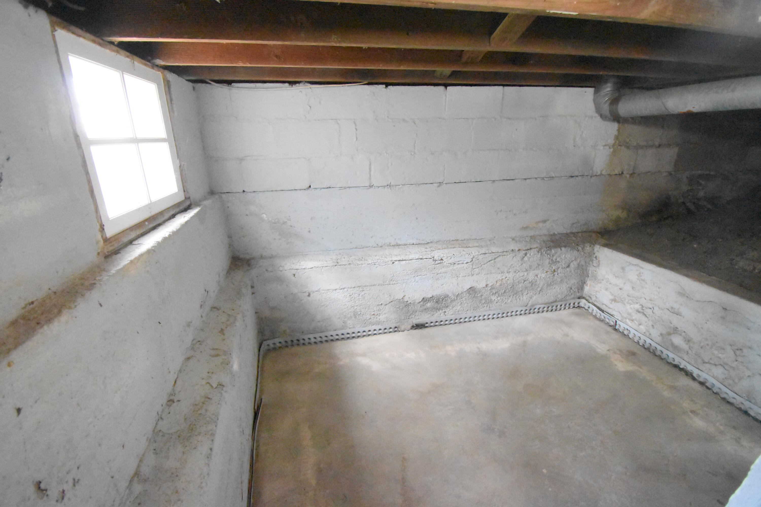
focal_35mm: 15
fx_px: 317
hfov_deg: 100.4
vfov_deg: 77.3
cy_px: 254
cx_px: 380
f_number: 4.5
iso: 12800
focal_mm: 10
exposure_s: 1/100
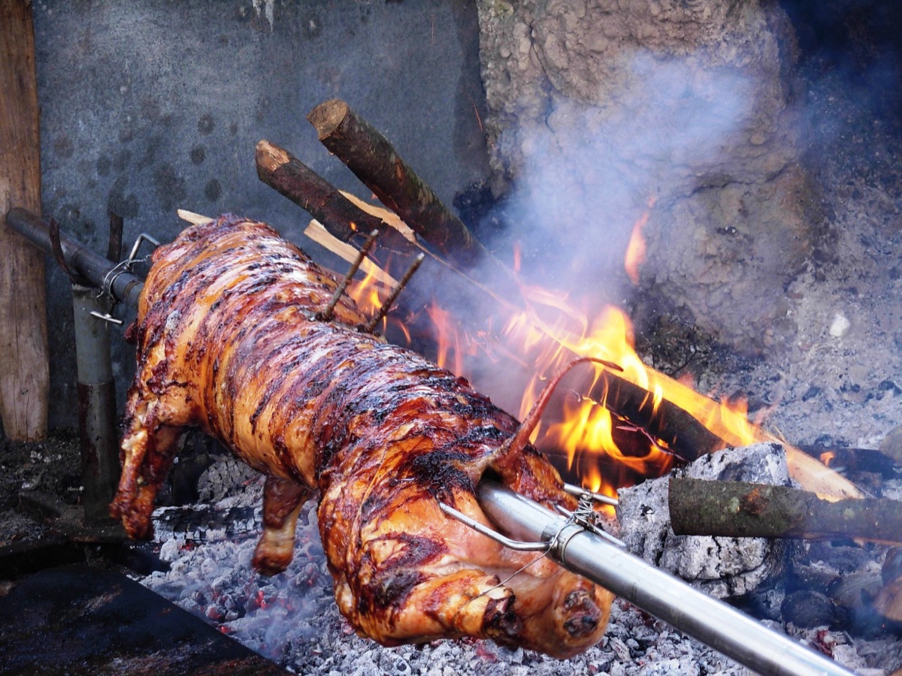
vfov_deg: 14.2
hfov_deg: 18.9
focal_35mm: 104
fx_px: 2710
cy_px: 338
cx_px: 451
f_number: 4
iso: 79
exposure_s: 1/32.9
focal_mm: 17.2
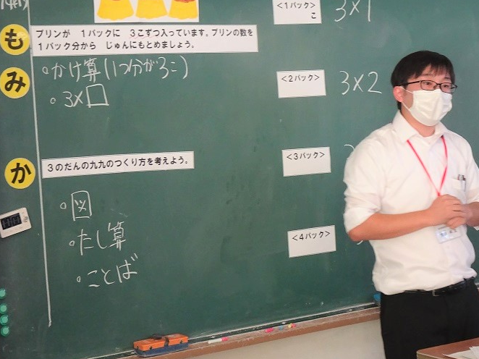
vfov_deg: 18.4
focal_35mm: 80
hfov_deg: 24.2
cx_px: 338
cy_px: 145
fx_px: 1107
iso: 320
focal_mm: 9.18
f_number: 4.5
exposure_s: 1/60
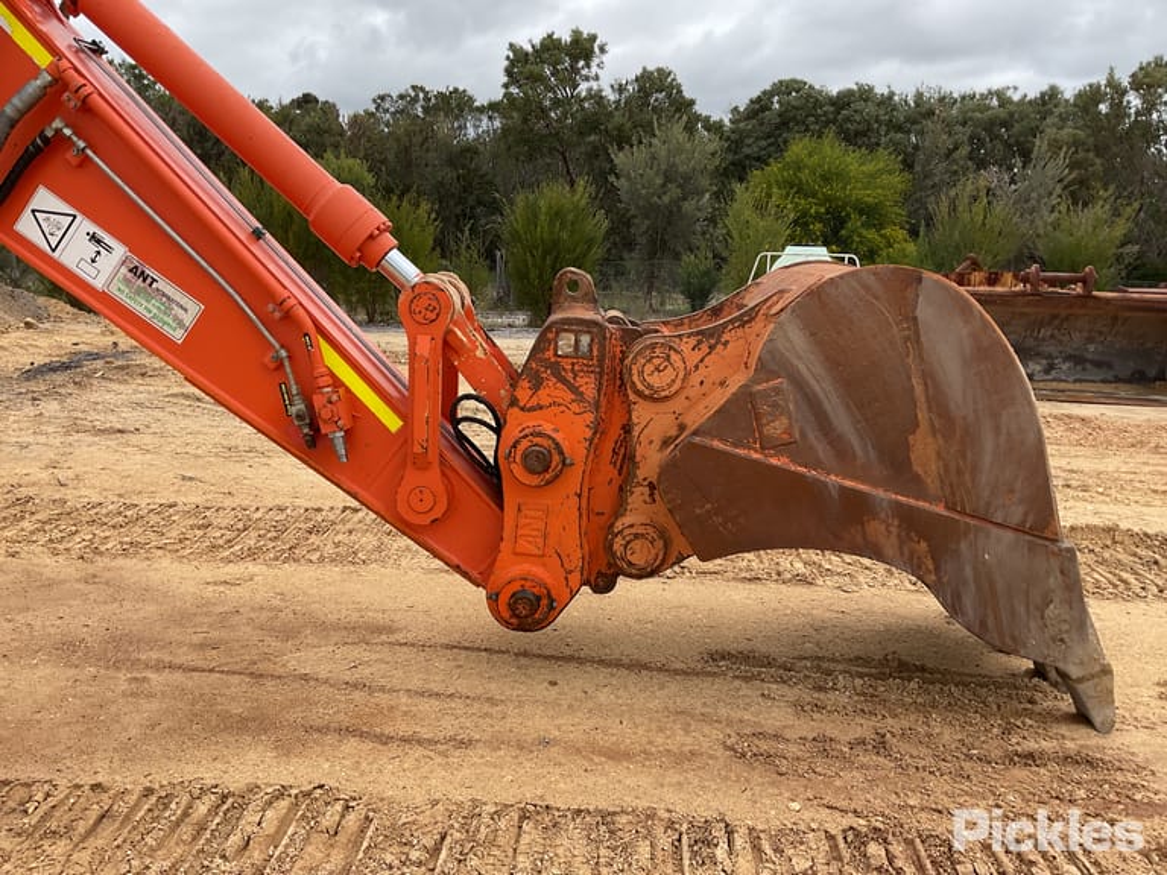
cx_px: 584
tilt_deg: -10.9
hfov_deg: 61.7
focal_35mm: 29
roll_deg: -2.1
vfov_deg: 48.2
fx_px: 978
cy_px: 438
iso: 16
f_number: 1.8
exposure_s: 1/606
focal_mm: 3
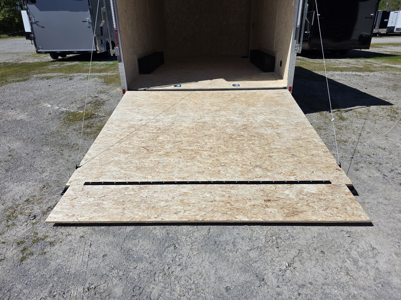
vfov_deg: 58.9
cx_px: 200
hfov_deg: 73.9
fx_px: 266
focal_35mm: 23
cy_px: 150
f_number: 1.7
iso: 50
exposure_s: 1/7944
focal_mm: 6.3
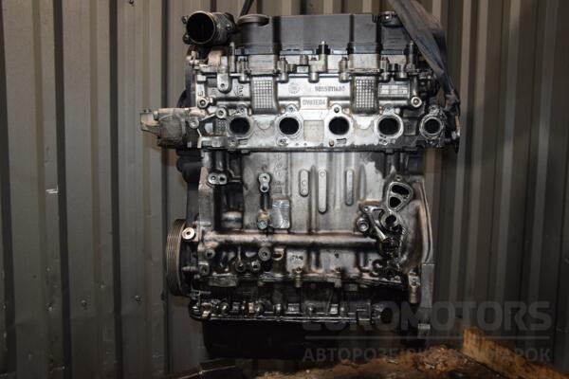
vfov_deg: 41.7
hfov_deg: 59.5
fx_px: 498
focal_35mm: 32
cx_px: 284
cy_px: 190
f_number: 5
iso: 800
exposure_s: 1/60
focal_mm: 21
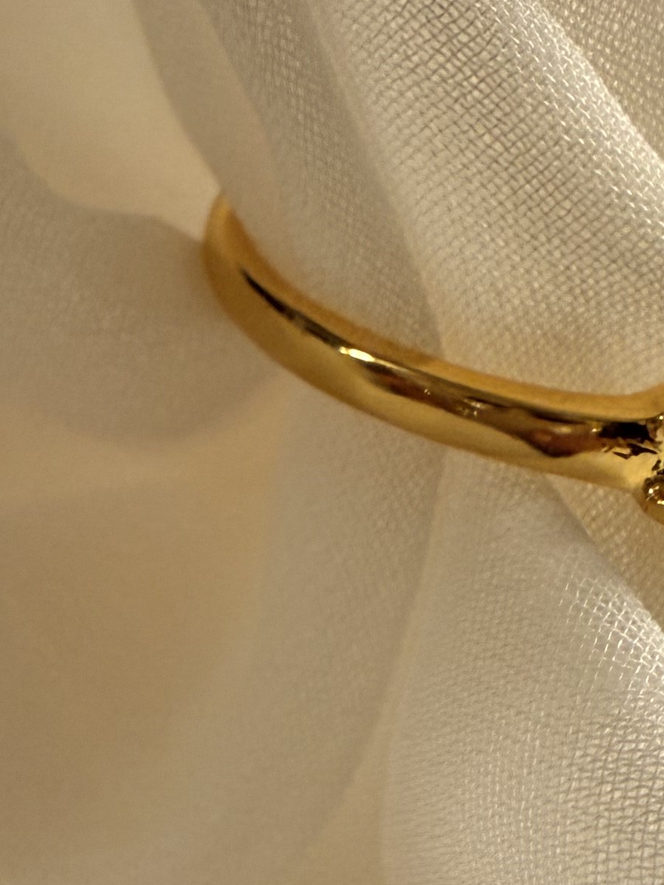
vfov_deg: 24.1
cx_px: 538
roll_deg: -34.5
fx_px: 2072
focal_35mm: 81
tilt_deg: -42.1
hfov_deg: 18.0
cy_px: 522
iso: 100
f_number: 2.2
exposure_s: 1/100
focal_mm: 2.22
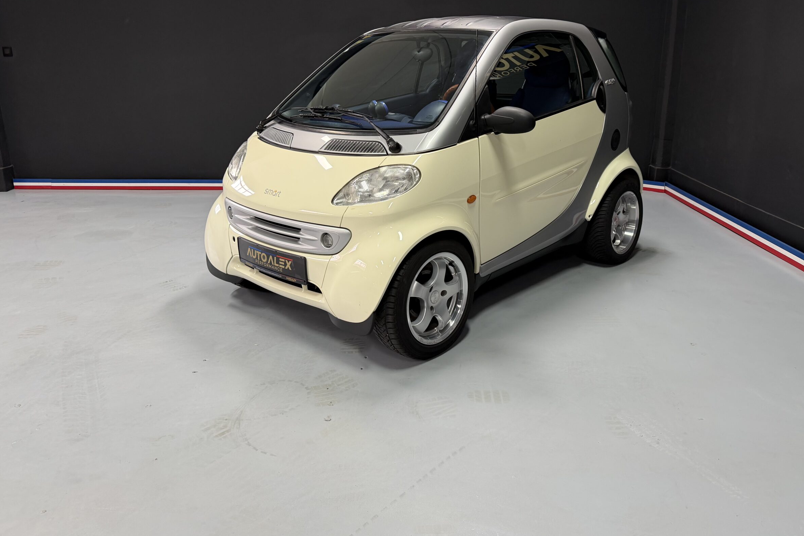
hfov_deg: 67.3
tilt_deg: -15.2
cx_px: 432
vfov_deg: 47.7
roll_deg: -0.8
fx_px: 603
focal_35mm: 27
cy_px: 218
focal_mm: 6.76
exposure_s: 1/50
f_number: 1.78
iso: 200
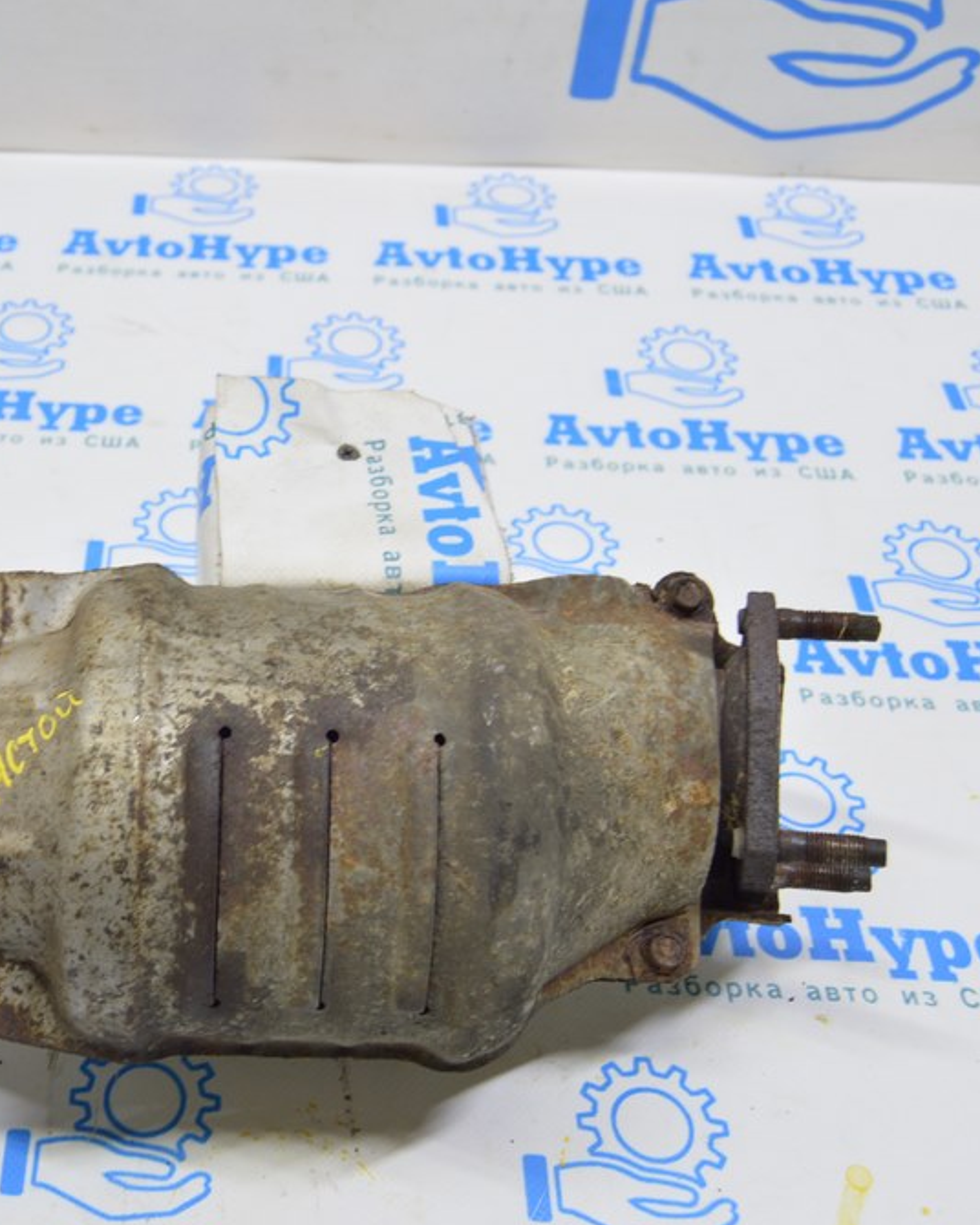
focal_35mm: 43
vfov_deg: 42.9
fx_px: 1559
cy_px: 619
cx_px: 192
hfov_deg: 33.8
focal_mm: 20
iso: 400
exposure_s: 1/20
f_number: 5.6
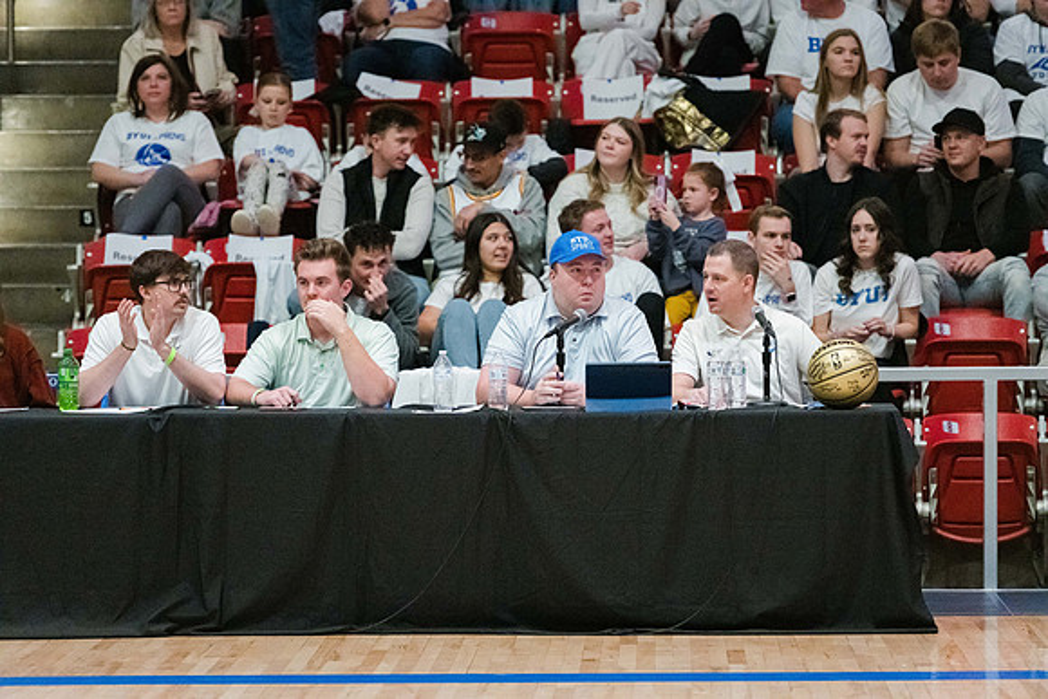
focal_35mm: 180
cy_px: 350
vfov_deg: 7.6
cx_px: 524
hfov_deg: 11.4
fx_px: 5241
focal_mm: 180
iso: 20000
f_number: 2.8
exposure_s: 1/1000
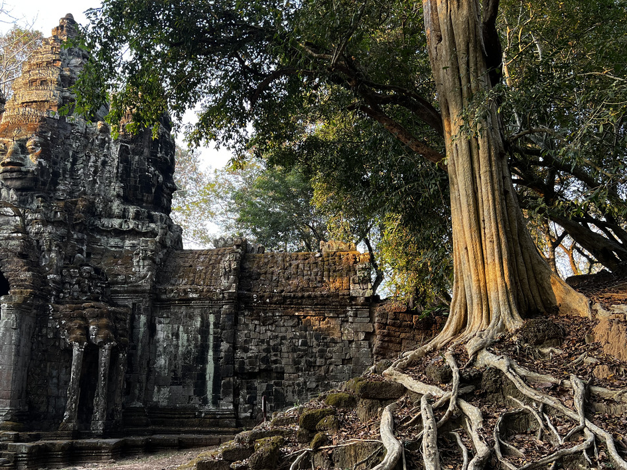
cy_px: 274
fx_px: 598
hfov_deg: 55.0
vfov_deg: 42.8
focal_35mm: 33
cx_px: 259
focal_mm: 5.7
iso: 64
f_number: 1.5
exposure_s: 1/128
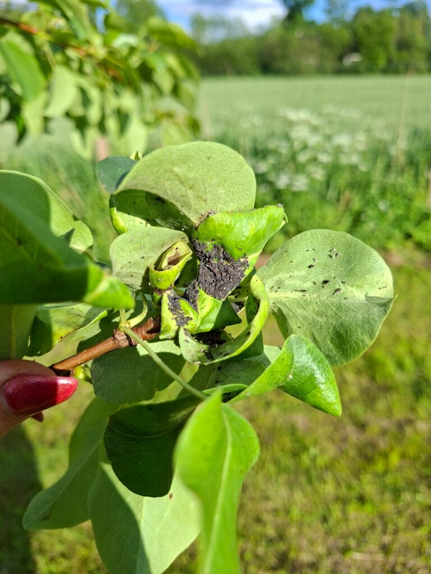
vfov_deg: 73.9
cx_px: 216
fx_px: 382
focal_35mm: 23
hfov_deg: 58.9
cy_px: 287
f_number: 1.8
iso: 50
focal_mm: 5.54
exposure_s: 1/966
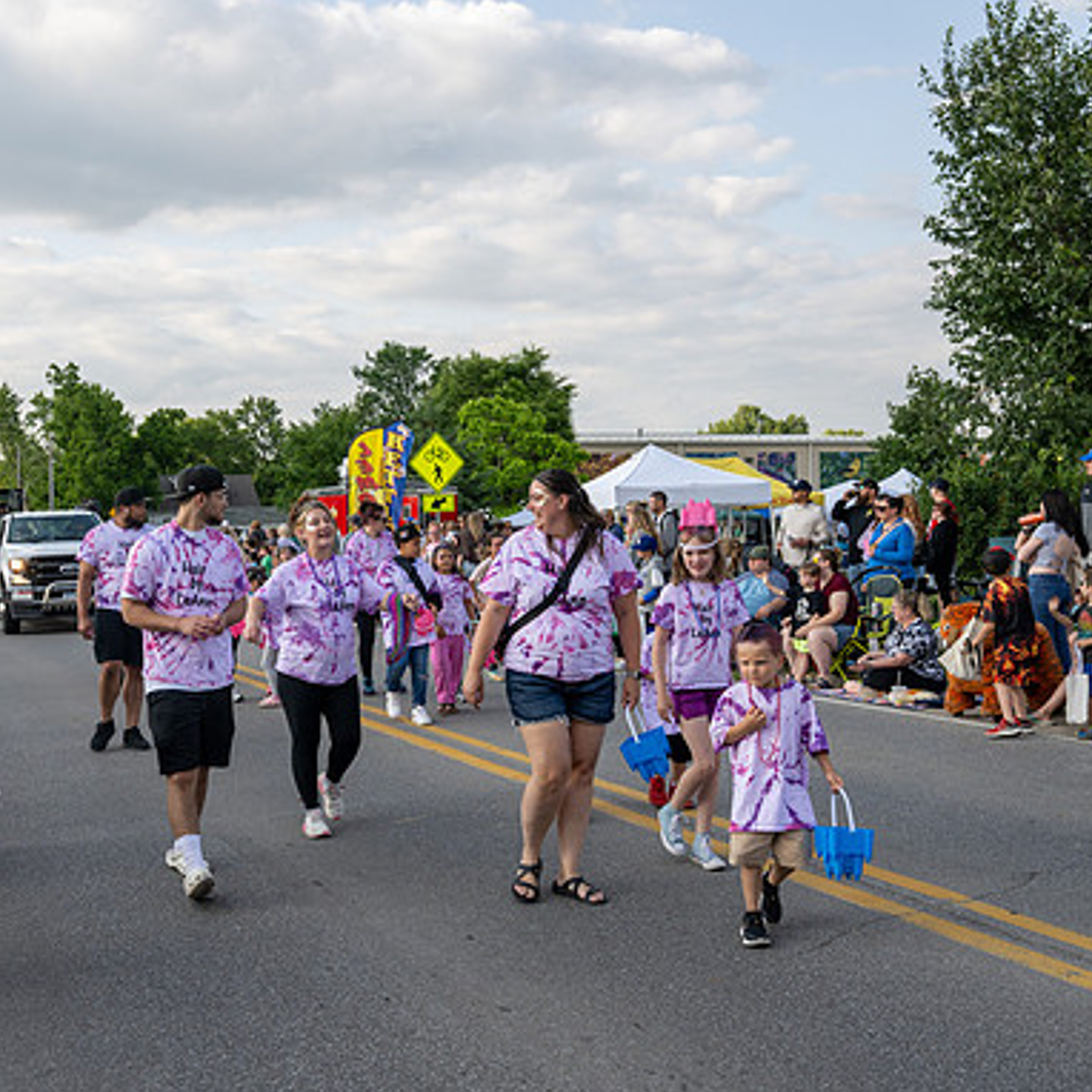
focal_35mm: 40
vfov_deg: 41.9
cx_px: 394
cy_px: 547
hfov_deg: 41.5
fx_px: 1428
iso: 250
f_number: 8
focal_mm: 31
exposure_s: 1/250
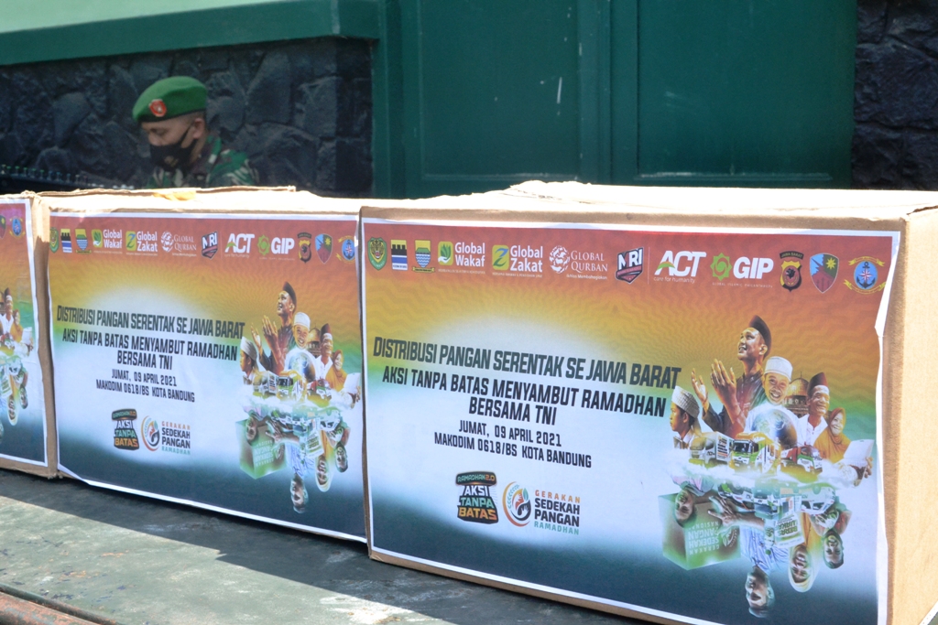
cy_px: 312
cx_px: 469
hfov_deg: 43.6
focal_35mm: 45
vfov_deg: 29.9
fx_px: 1173
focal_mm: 30
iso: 1600
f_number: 13
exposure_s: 1/250
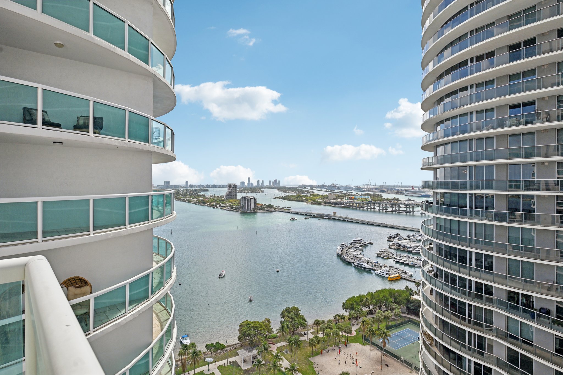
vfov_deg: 61.9
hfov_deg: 84.0
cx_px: 282
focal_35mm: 20
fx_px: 313
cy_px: 188
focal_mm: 20
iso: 100
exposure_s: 1/640
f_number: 8
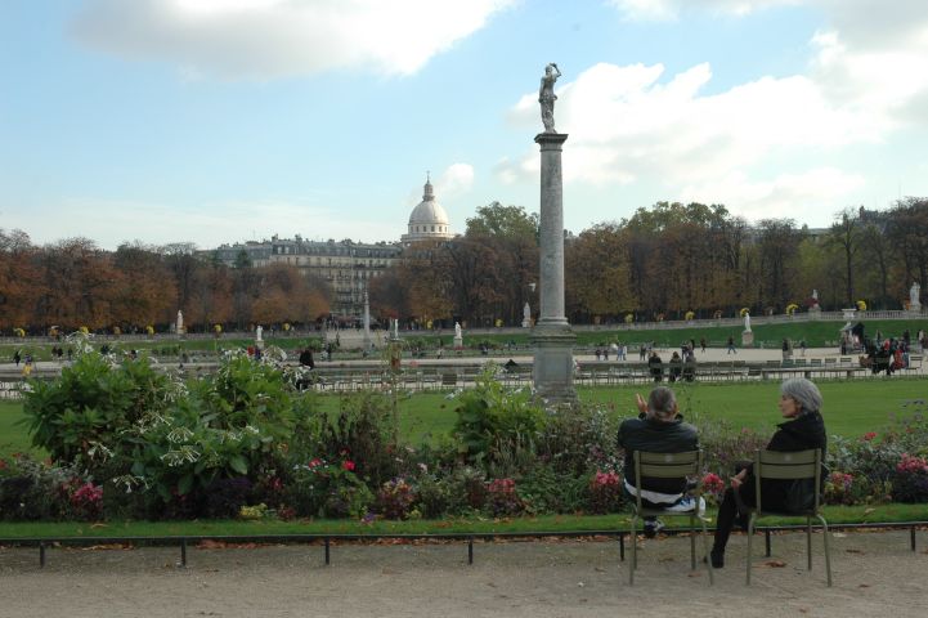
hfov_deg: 38.9
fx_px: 1314
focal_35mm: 51
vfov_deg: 26.5
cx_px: 464
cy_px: 309
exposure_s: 1/125
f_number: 10
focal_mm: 34
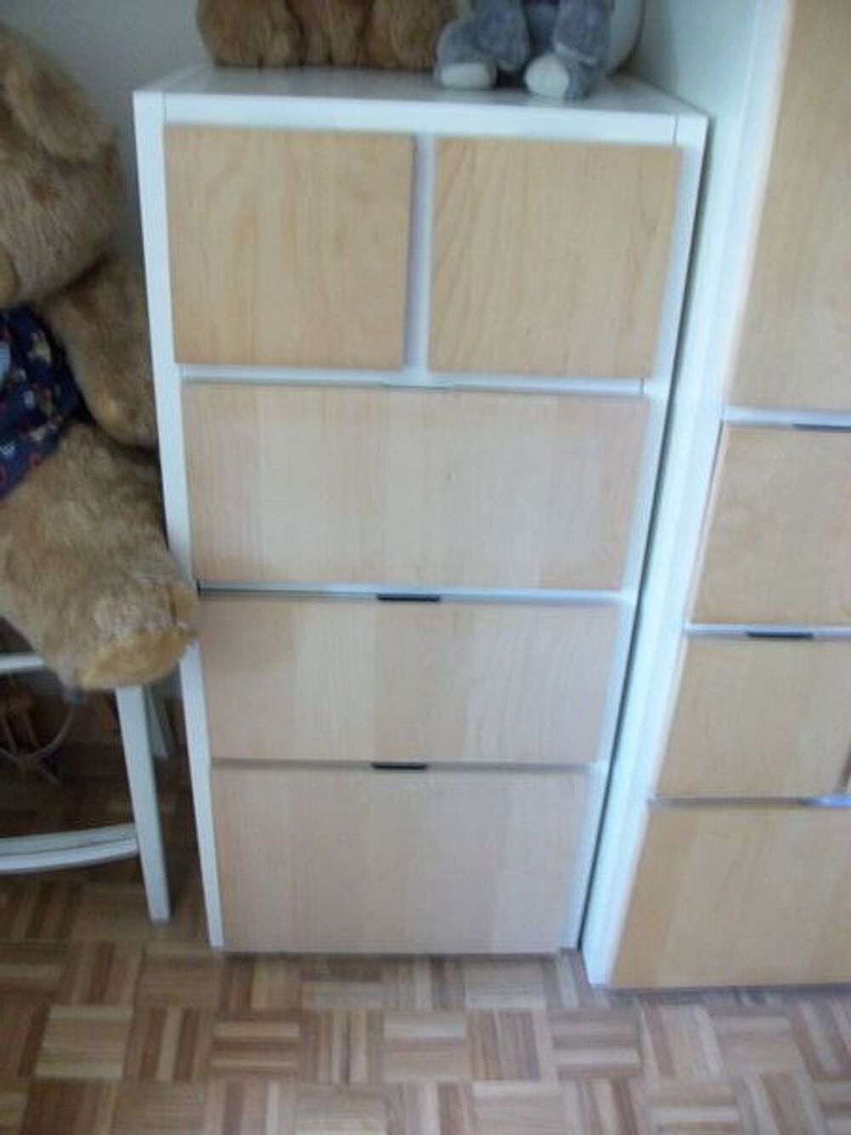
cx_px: 426
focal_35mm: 31
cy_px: 568
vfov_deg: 58.3
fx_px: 1016
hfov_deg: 45.4
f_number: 2.9
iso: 320
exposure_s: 1/8.51
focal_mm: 5.7
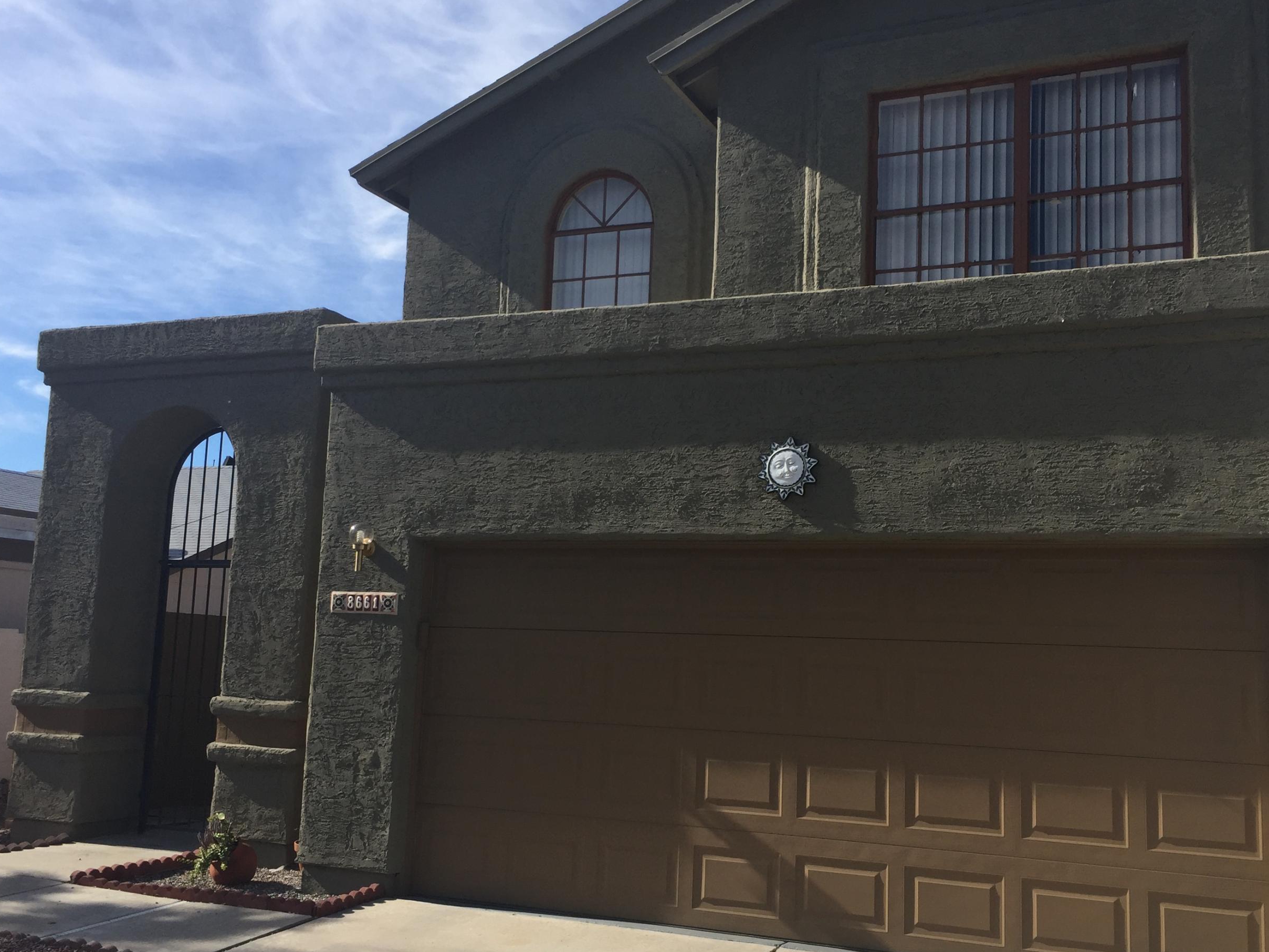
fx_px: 1320
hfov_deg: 51.3
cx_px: 655
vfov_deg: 39.7
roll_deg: -3.7
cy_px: 489
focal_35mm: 36
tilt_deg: +8.8
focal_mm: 4.15
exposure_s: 1/1647
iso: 32
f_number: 2.2
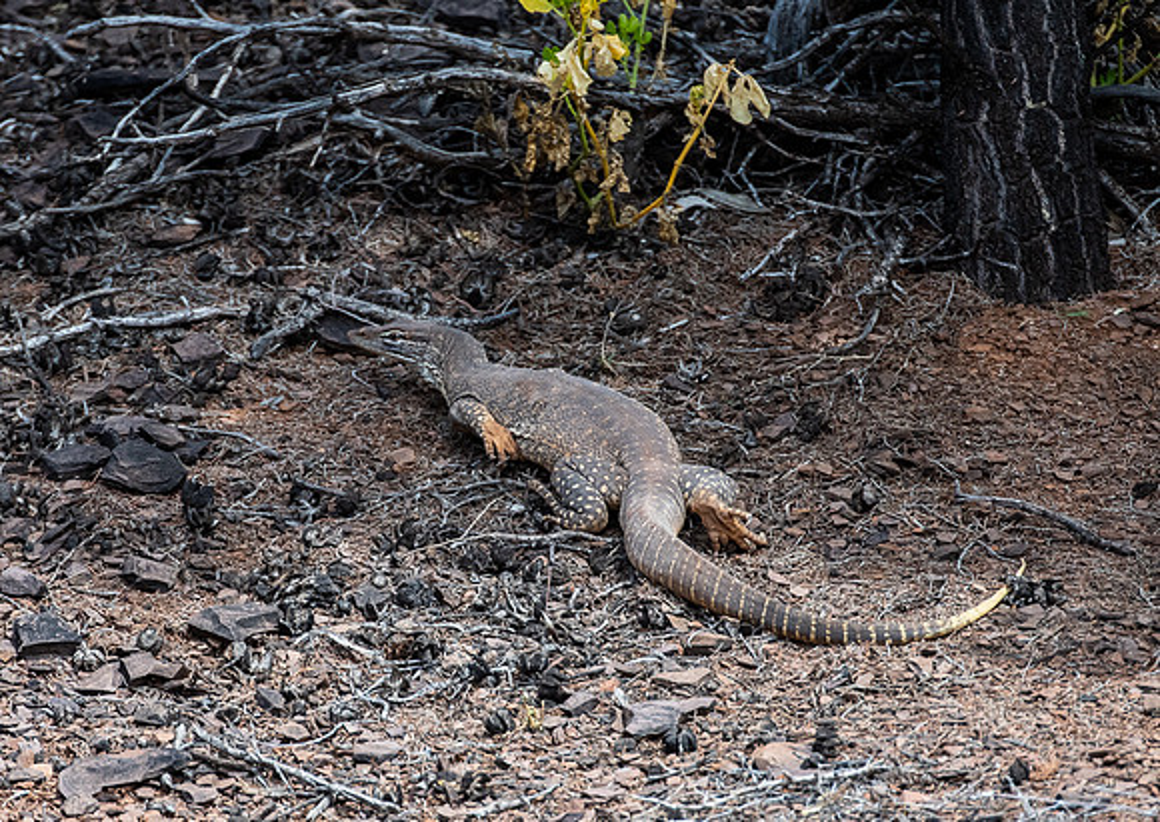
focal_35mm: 778
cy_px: 481
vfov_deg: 1.8
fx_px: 25571
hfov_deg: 2.6
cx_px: 490
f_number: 5.6
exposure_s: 1/1600
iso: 1250
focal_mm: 400
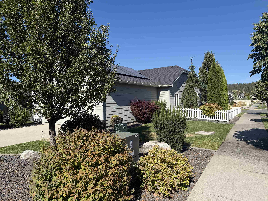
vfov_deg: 56.8
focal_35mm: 24
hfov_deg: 71.6
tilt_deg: +0.0
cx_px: 134
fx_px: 186
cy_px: 100
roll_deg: +1.4
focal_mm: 6.76
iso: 80
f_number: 1.78
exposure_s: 1/4673
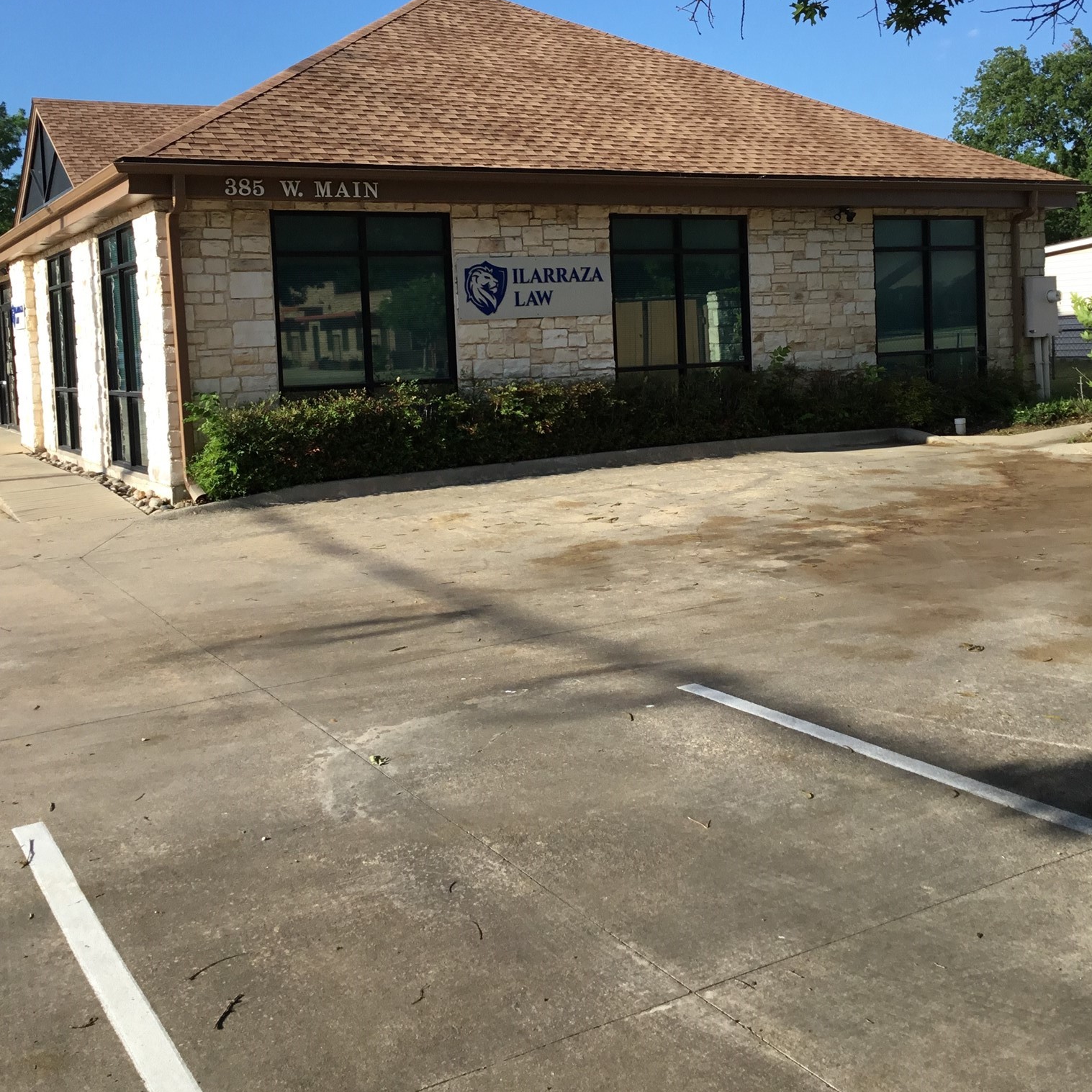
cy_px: 397
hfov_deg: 44.9
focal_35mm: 37
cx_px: 541
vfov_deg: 44.5
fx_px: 1321
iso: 25
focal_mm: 3.3
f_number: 2.4
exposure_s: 1/815
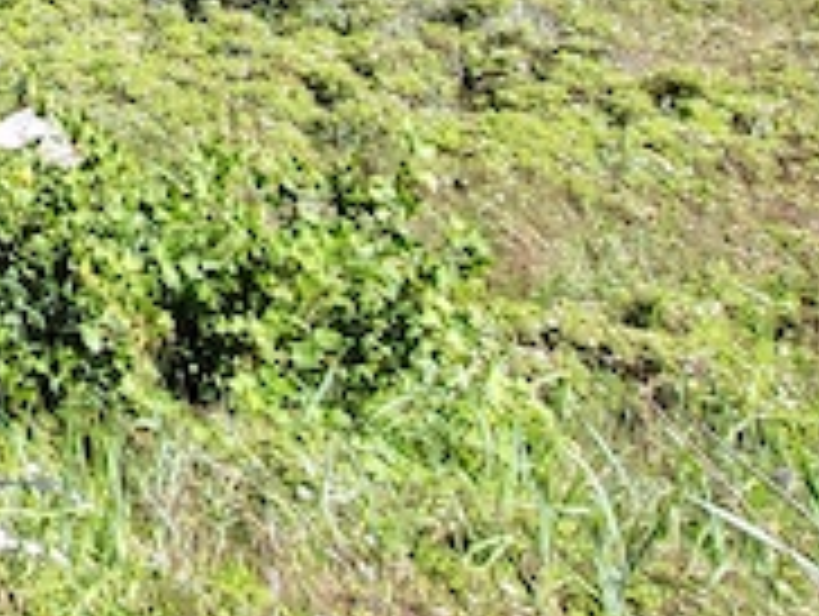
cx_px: -702
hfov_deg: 19.2
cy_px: -508
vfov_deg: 16.7
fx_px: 1729
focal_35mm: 73
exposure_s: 1/475
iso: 32
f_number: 2.2
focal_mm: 1.74
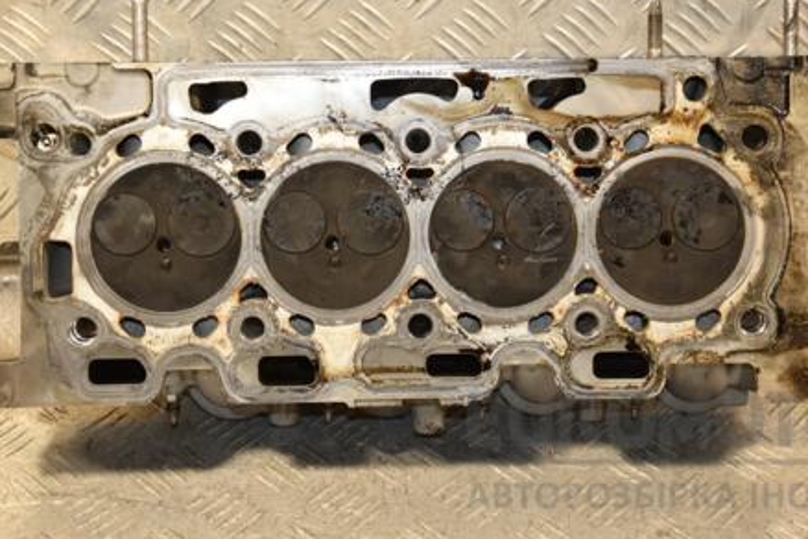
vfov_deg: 17.4
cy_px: 174
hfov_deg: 26.0
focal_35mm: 78
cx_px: 432
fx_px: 1751
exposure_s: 1/100
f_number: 5
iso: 800
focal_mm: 38
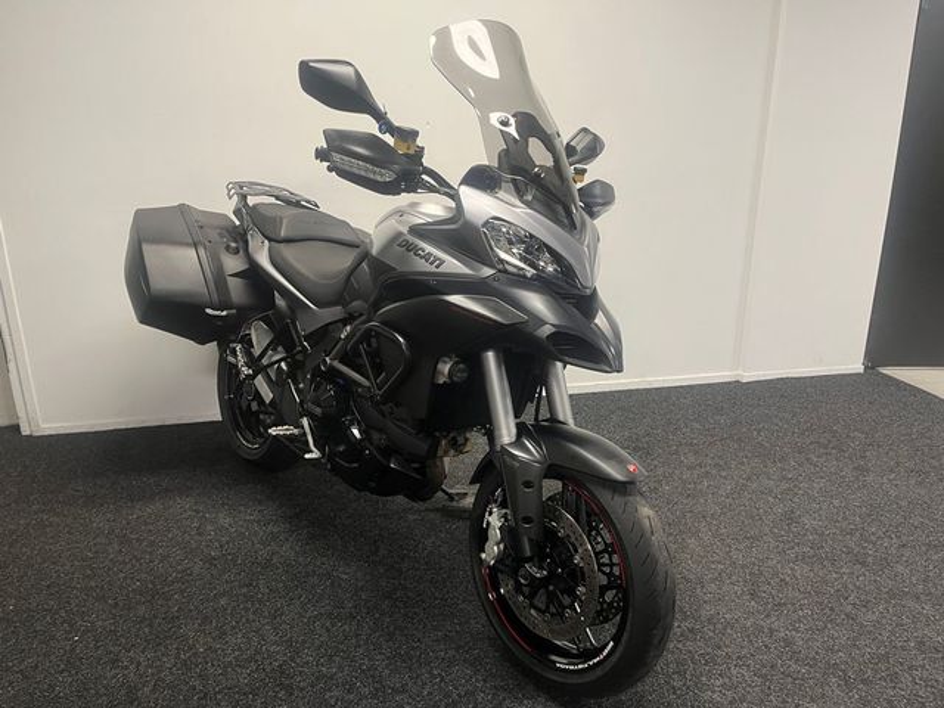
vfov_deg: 53.1
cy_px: 354
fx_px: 709
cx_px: 472
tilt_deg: -17.5
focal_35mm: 26
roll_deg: +1.0
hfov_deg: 67.3
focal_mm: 5.1
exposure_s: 1/50
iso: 100
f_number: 1.6
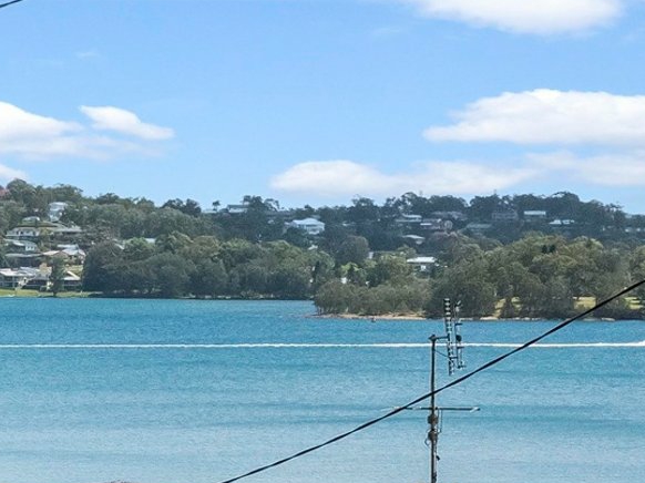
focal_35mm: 146
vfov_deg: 9.9
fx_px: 2719
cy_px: 708
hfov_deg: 12.9
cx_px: -284
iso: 3200
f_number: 9
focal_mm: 31
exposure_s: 1/6400
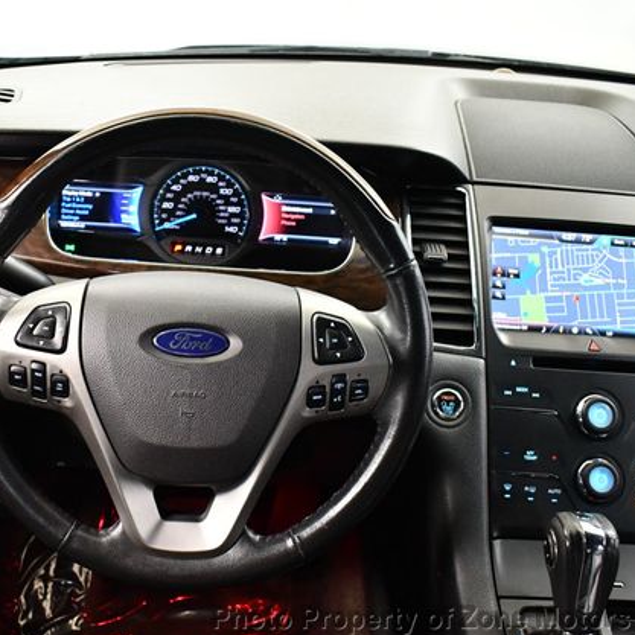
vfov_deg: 36.1
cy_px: 321
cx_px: 193
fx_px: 975
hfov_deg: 35.6
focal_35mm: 47
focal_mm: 18
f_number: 3.5
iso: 3600
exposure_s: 1/60
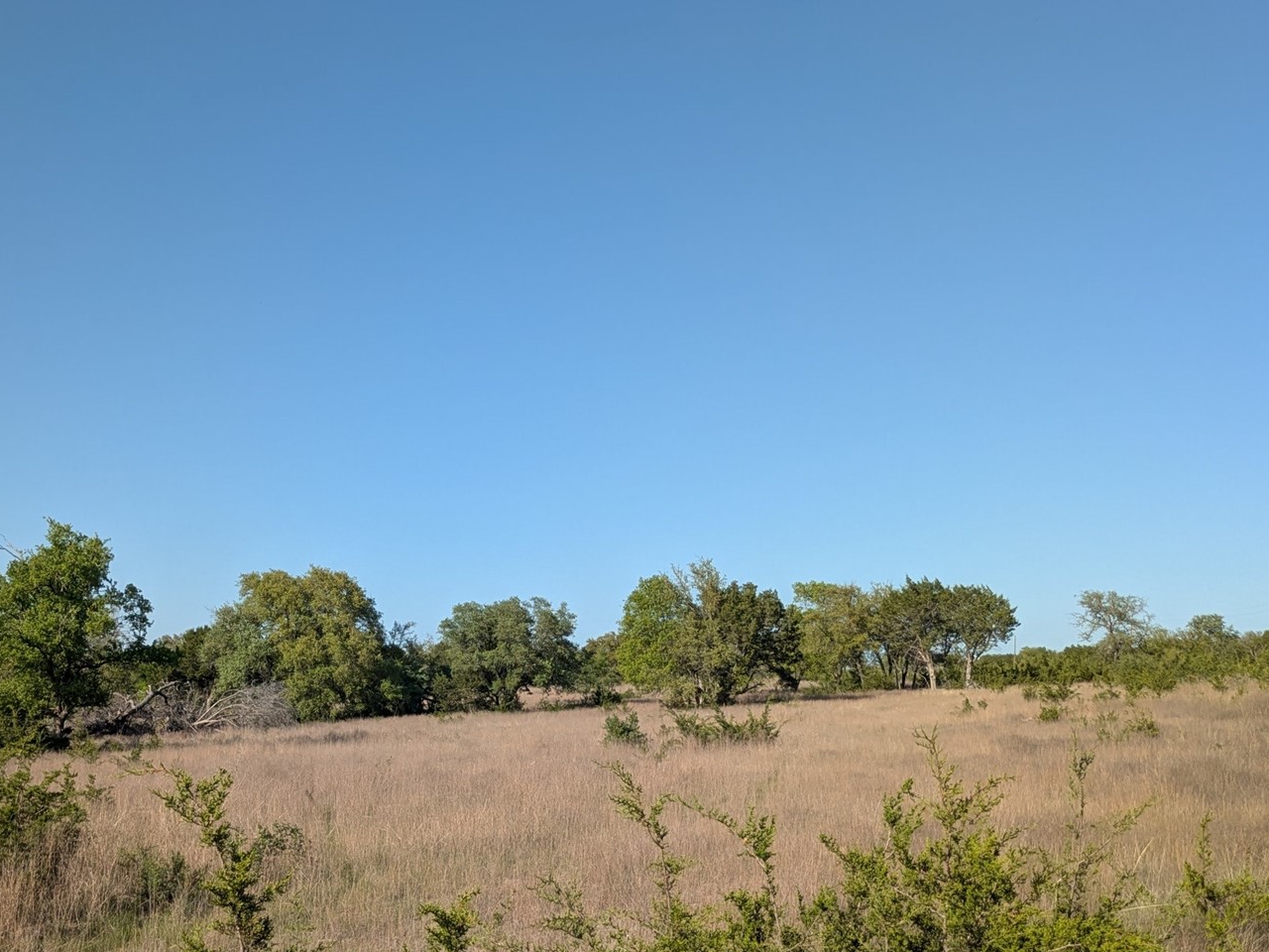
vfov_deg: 35.1
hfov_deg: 46.3
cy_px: 727
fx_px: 1466
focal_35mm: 40
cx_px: 455
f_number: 1.89
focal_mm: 5.43
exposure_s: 1/1616
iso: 50
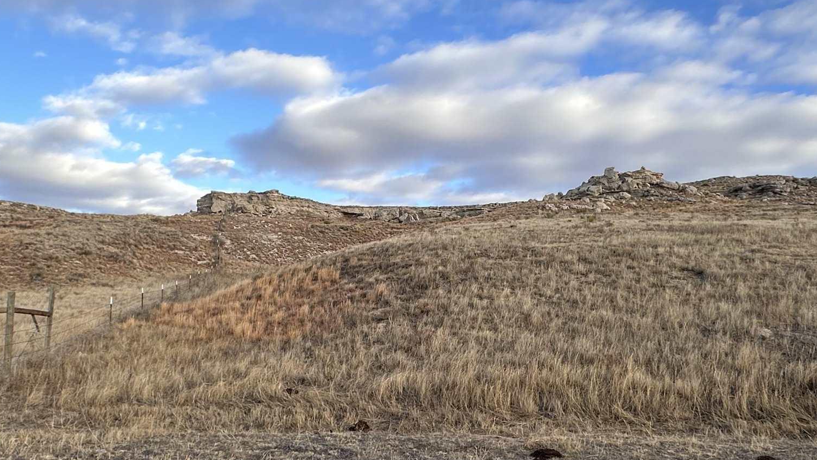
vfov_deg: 37.8
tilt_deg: +7.4
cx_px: 399
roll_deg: -1.1
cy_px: 239
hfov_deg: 62.6
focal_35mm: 31
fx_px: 672
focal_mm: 2.22
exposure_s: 1/849
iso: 40
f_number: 2.2
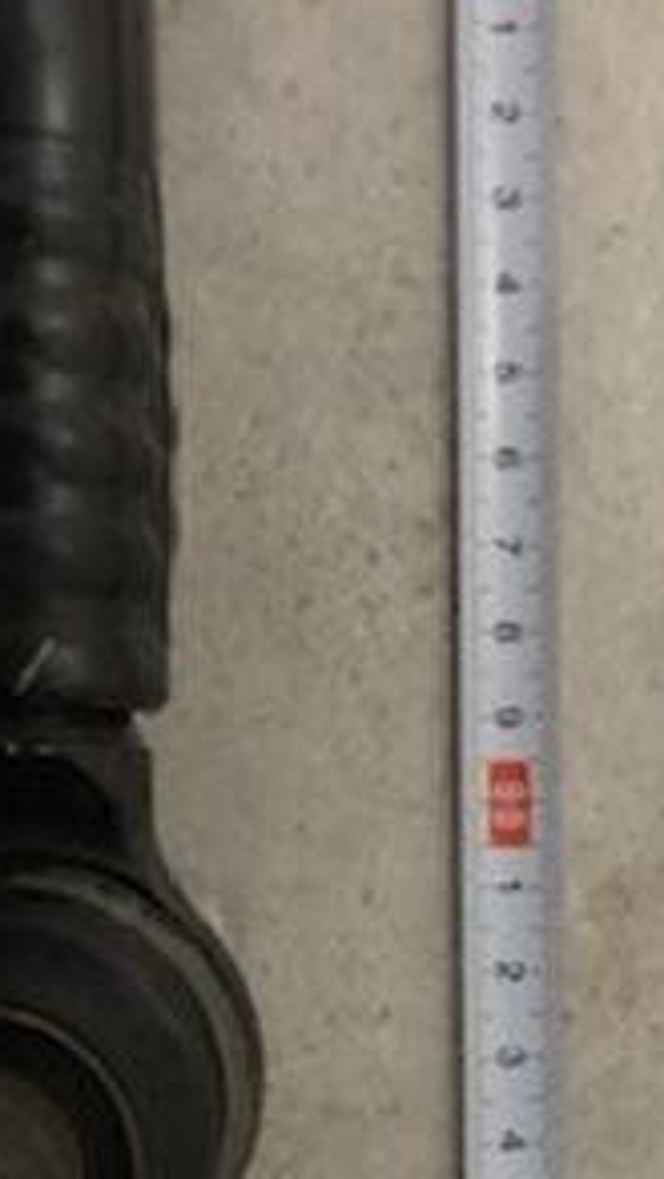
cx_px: 410
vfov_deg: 40.8
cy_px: 793
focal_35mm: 50
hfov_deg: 23.9
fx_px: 1564
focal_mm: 3.99
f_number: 1.8
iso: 100
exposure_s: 1/6
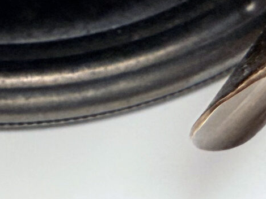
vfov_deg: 11.0
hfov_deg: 15.0
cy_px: -64
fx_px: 1007
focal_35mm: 131
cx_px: 50
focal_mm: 6.76
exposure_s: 1/241
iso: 64
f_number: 1.78
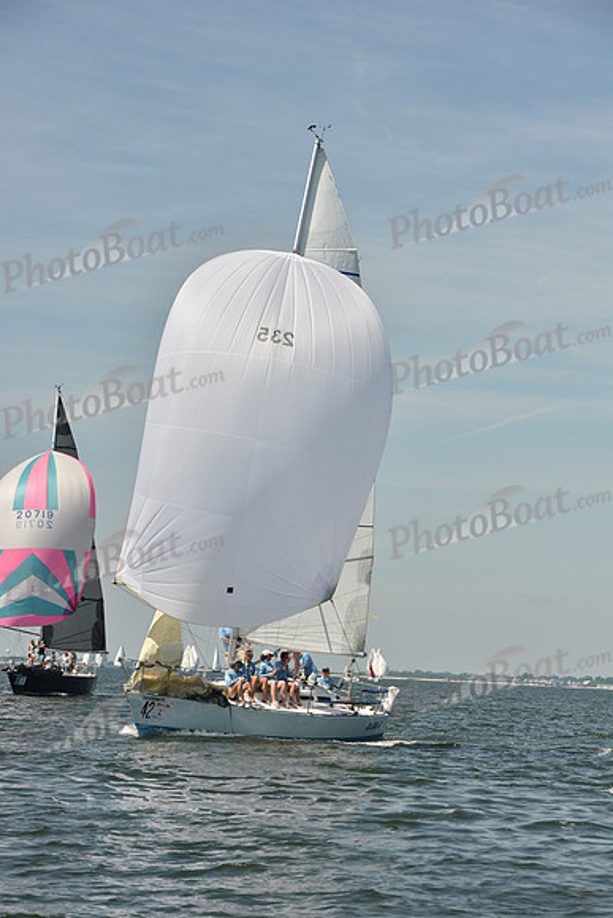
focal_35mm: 116
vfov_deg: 17.6
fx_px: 2961
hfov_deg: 11.8
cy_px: 459
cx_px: 306
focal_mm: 116
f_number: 10
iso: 320
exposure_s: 1/1250
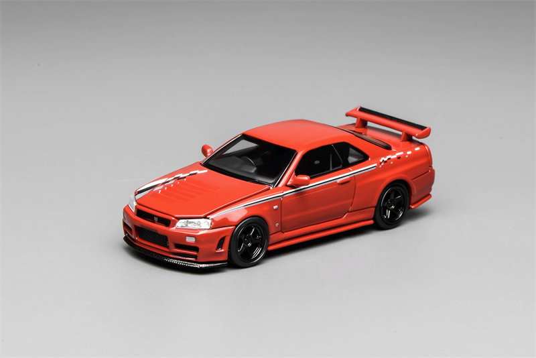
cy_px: 179
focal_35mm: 105
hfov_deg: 19.4
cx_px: 268
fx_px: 1564
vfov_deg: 13.1
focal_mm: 105
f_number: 22
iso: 100
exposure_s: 1/1.25
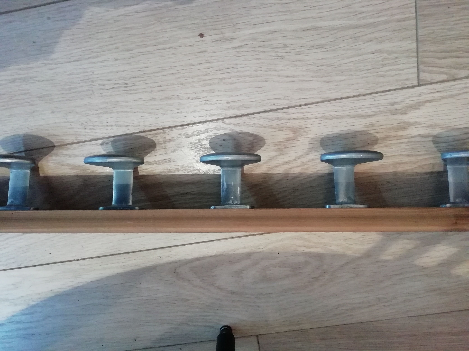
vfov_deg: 53.1
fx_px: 352
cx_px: 234
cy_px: 176
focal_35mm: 26
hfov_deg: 67.3
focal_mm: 3.46
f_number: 2.2
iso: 400
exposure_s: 1/25
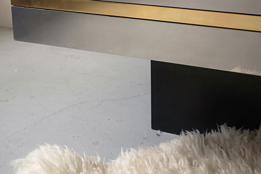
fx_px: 413
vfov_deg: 22.4
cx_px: 124
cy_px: -19
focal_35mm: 57
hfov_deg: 35.0
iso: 160
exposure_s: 1/33.3
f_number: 1.8
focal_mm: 3.95
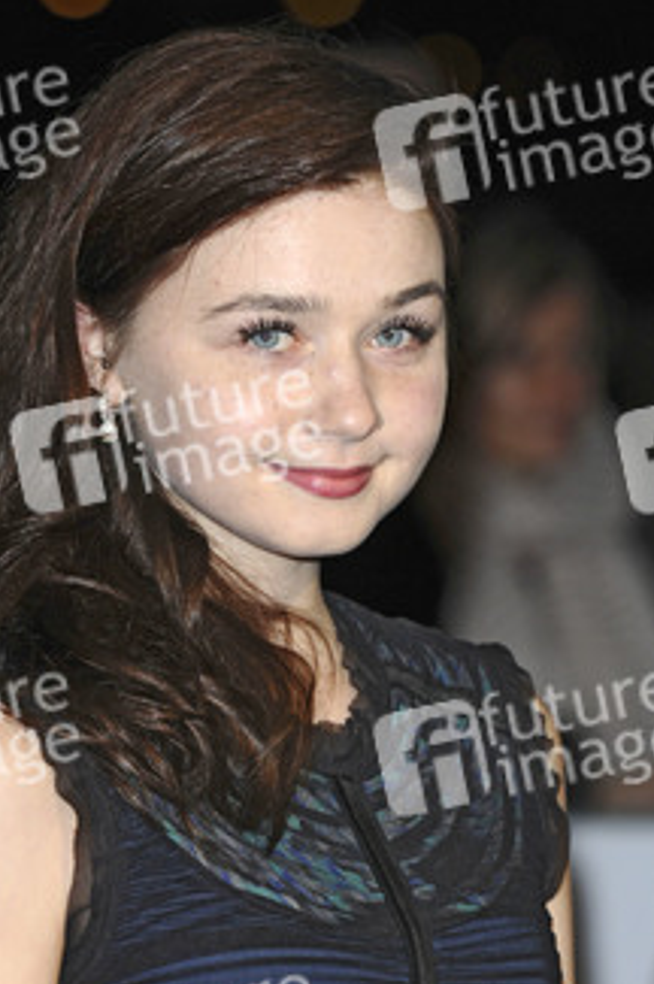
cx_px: 256
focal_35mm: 287
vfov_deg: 7.2
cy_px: 593
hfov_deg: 4.8
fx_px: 7826
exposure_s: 1/160
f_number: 5
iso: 400
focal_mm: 155
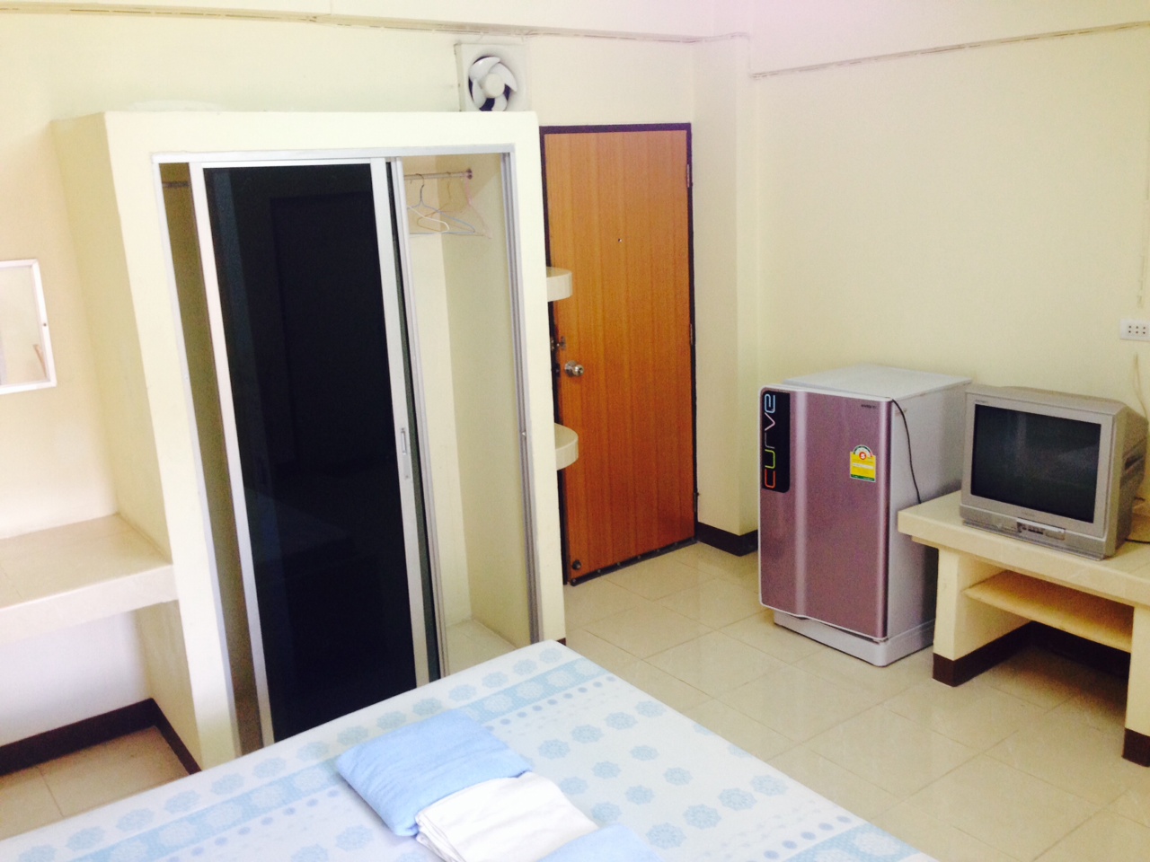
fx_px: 1096
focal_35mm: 33
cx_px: 575
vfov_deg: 42.9
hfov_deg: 55.4
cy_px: 431
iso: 125
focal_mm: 4.12
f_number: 2.4
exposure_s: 1/20
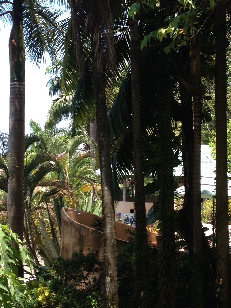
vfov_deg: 22.3
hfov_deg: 17.0
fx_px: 774
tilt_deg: +3.5
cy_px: 85
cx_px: 137
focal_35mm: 87
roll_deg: +1.7
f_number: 2.4
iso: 50
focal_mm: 4.28
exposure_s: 1/456
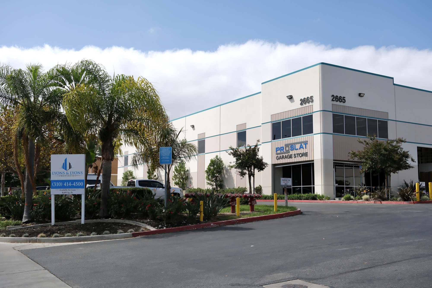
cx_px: 216
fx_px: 420
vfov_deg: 37.8
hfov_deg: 54.4
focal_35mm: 35
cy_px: 144
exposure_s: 1/500
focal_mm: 23.5
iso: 125
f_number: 5.6
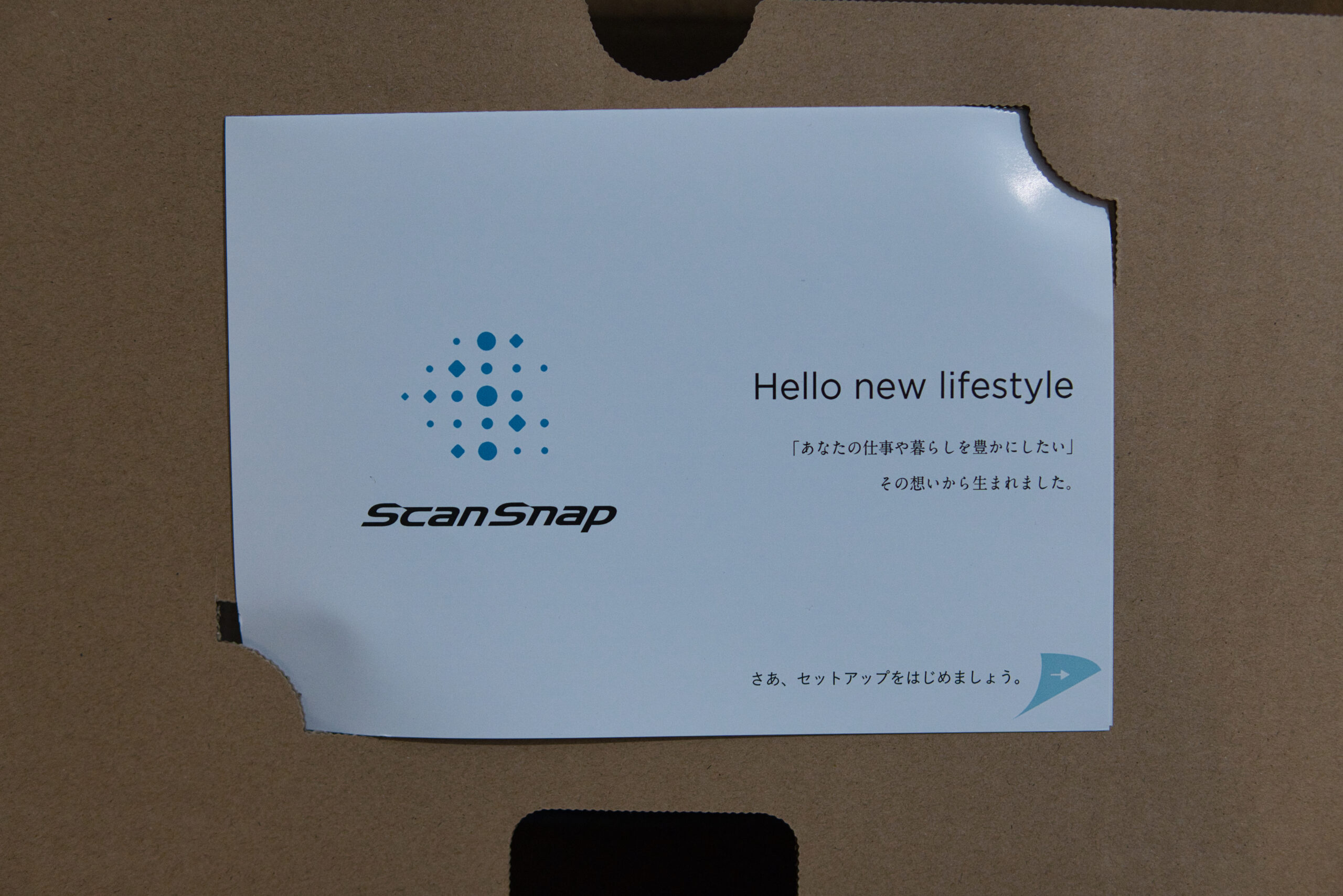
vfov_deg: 29.9
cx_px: 672
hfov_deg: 43.6
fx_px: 1679
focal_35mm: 45
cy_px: 448
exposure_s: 1/125
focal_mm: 30
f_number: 2.5
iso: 1250
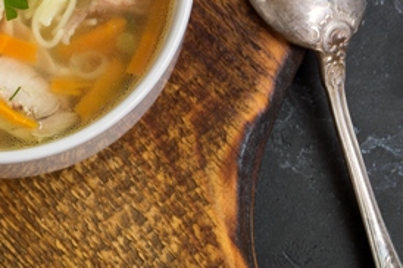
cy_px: -9
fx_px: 2025
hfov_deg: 11.4
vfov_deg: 7.5
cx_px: 135
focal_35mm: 181
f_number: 10
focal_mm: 55
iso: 100
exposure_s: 1/3
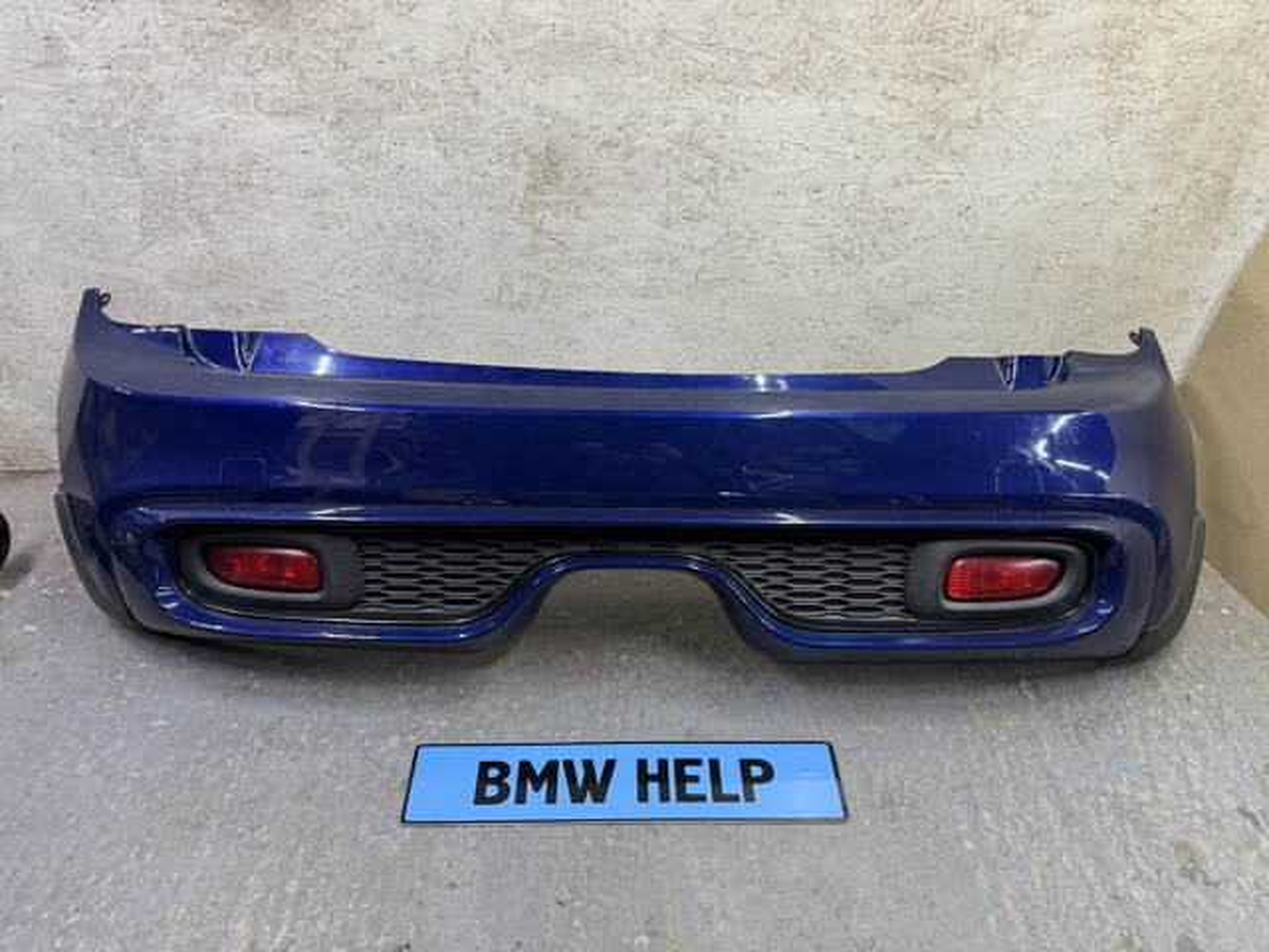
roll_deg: -0.9
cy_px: 476
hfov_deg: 71.6
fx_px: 880
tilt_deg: -36.5
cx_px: 634
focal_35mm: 24
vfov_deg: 56.8
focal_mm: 6.76
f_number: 1.78
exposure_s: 1/60
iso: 400
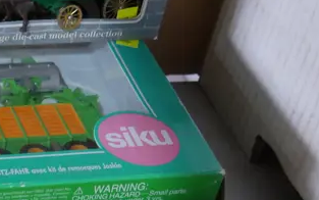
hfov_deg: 18.0
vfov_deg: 11.8
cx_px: -47
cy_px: 106
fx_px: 966
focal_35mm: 111
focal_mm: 16
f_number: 3.6
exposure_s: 1/60
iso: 800
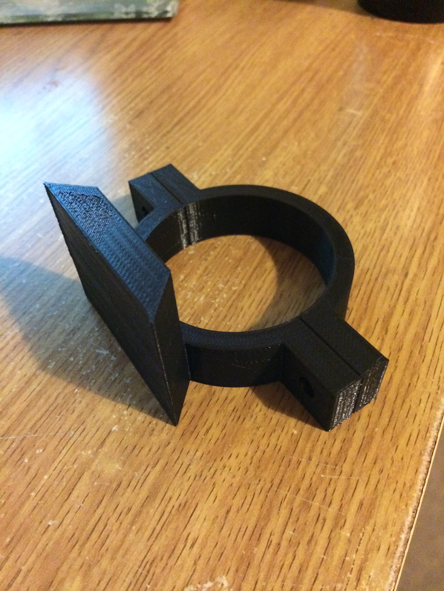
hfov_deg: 48.2
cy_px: 296
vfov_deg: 61.7
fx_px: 496
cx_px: 222
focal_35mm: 29
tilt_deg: -48.7
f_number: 2.2
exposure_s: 1/15
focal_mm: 4.15
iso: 640
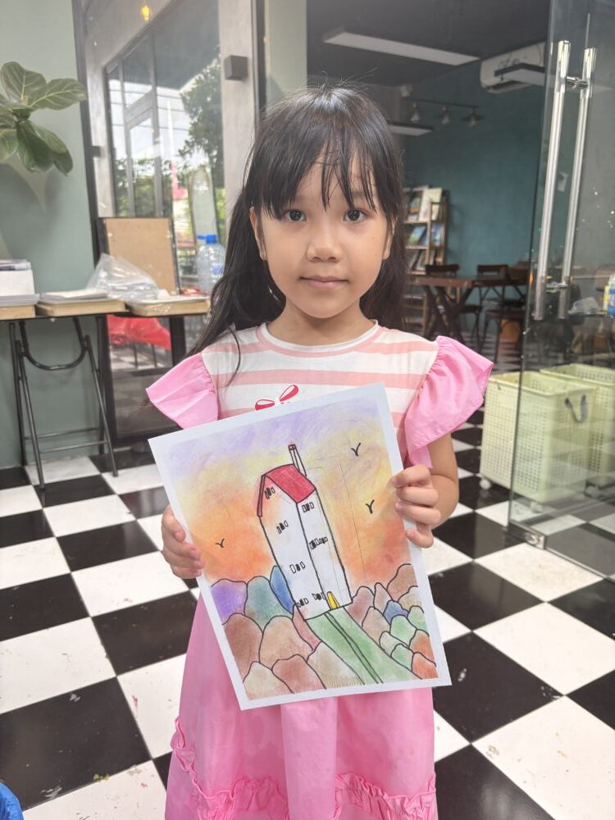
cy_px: 410
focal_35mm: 26
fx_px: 616
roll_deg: -0.1
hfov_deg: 53.1
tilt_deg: -14.6
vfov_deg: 67.3
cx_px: 308
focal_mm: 5.96
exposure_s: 1/100
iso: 100
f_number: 1.6
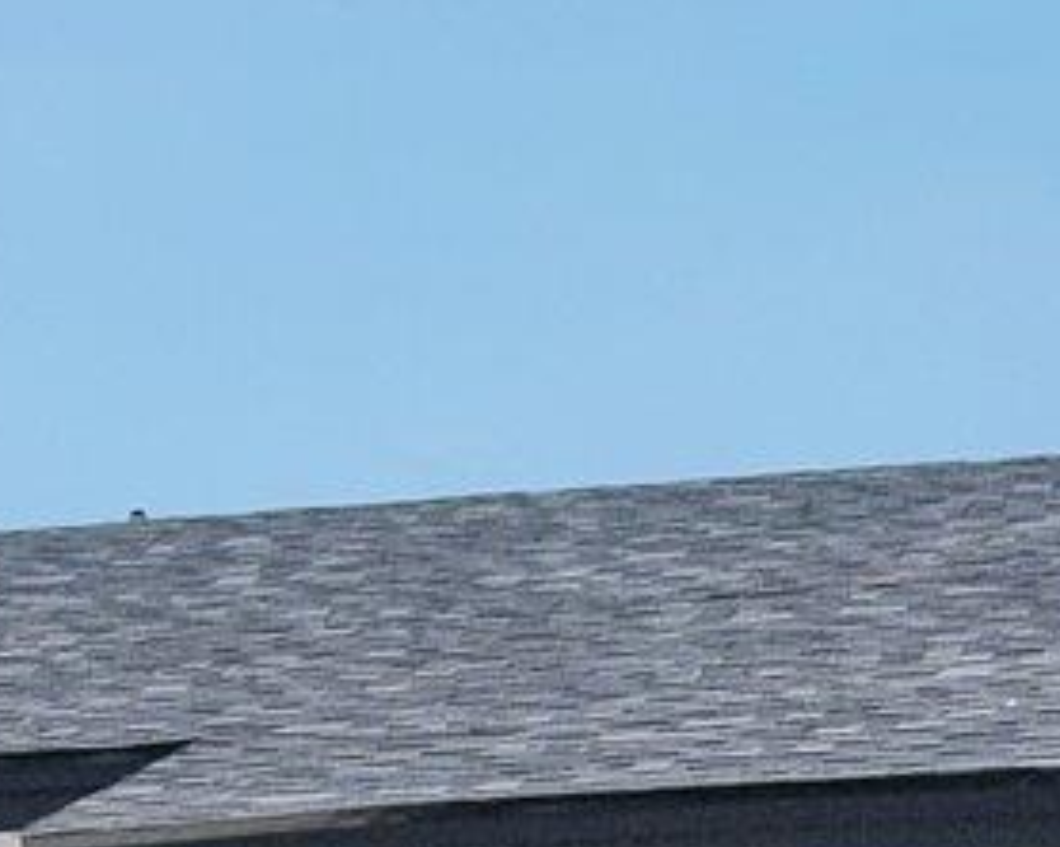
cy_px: 2135
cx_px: 858
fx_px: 7806
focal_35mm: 249
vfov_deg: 5.9
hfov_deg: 7.8
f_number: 8
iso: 400
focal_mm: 24
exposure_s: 1/640
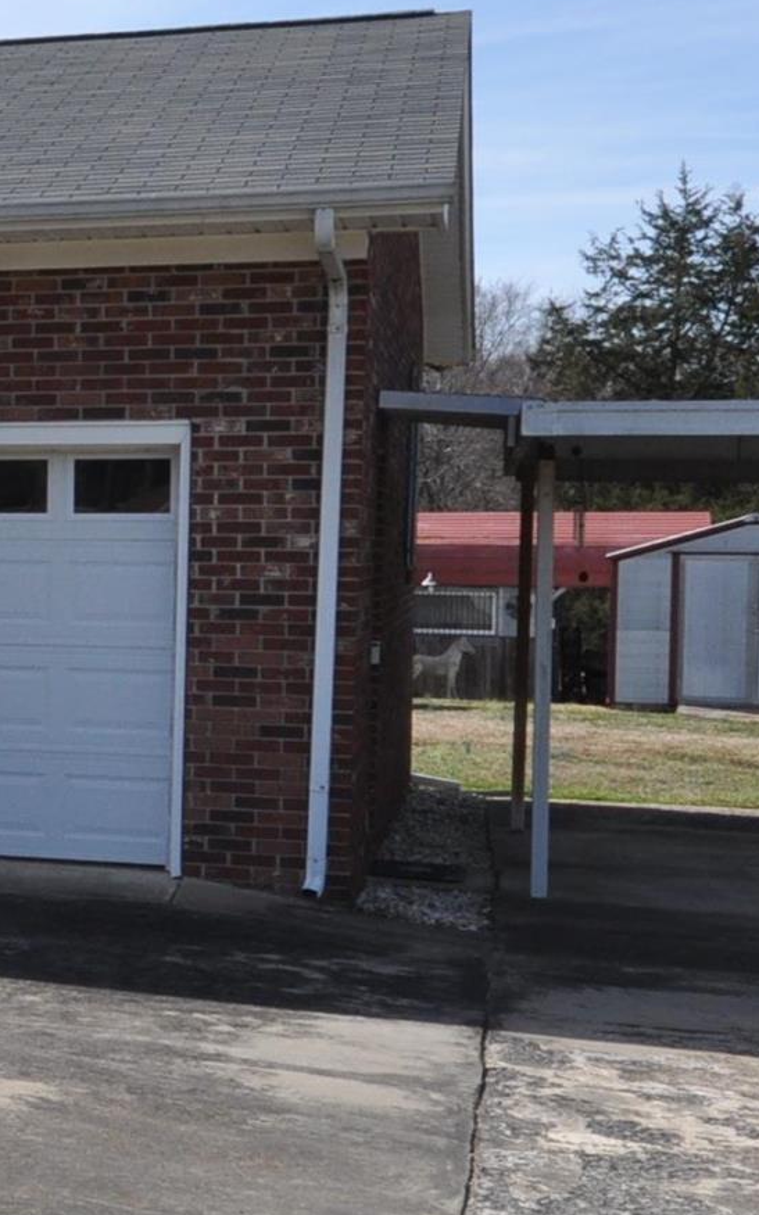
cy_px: 603
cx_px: -713
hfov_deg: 14.6
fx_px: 2484
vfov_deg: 27.5
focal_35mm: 75
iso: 320
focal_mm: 14
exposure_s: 1/320
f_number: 9
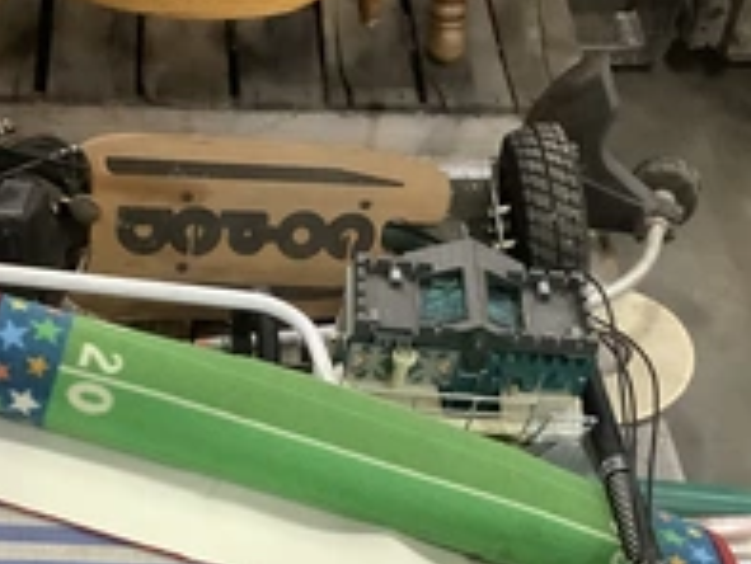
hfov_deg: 30.6
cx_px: 297
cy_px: 476
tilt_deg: -49.1
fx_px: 1368
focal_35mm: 63
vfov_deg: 22.9
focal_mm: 3.3
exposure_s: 1/40
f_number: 2.4
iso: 320
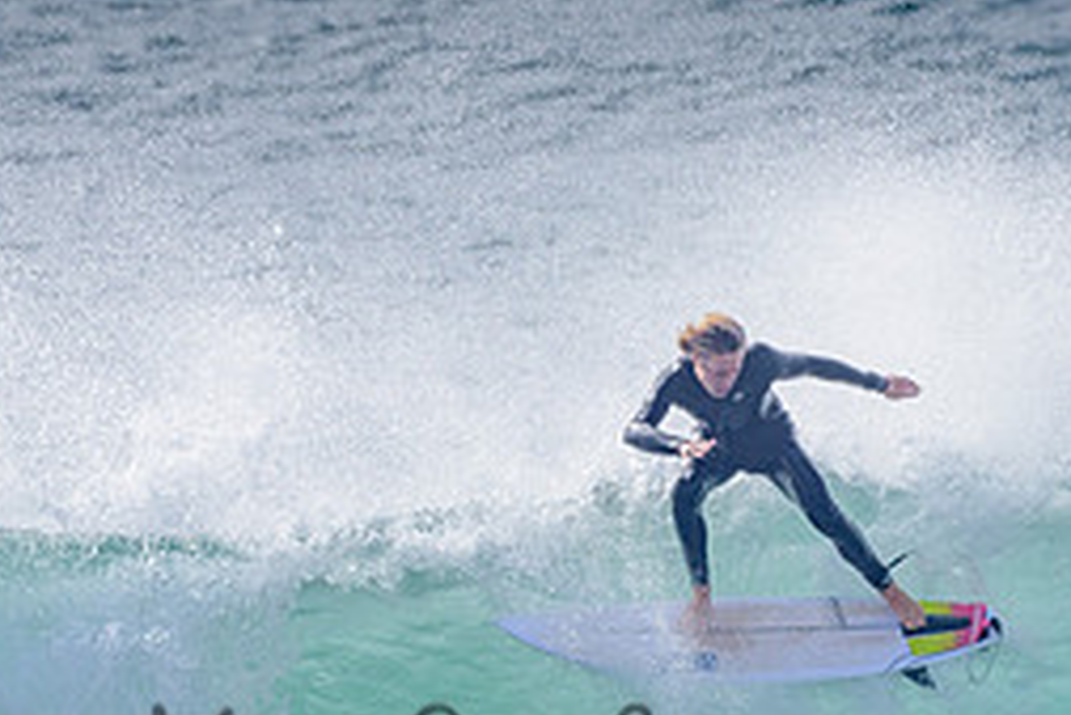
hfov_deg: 1.5
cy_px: 550
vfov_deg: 1.0
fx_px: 41821
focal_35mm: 1405
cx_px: 582
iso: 100
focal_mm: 500
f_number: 5.6
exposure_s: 1/2000
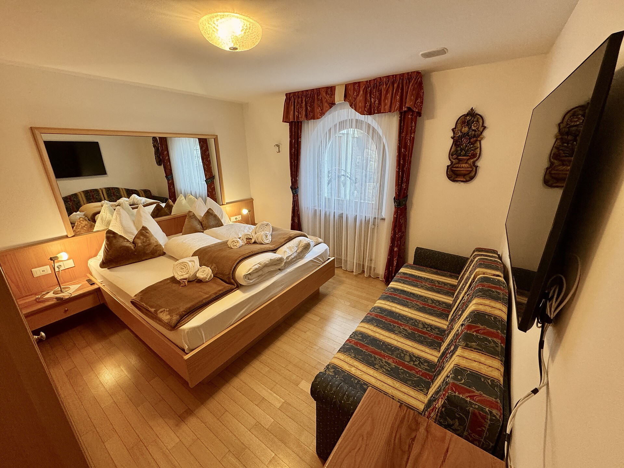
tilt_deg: -17.3
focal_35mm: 14
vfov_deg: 85.7
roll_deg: +1.0
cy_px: 234
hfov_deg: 102.1
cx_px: 312
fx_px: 252
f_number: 2.2
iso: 250
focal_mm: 2.22
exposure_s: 1/99
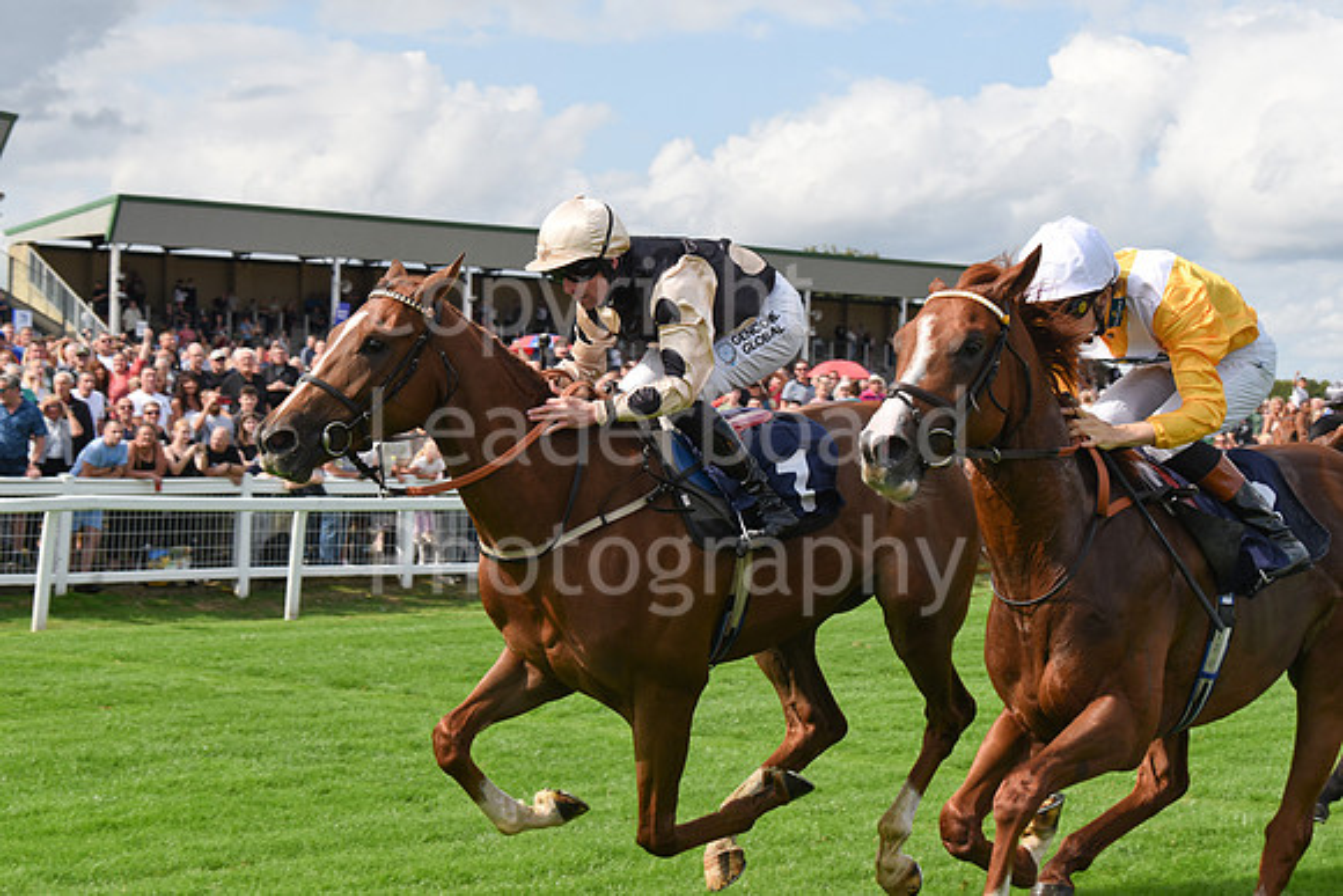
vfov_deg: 19.5
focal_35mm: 70
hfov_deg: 28.8
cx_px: 672
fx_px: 2612
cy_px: 448
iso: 400
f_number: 6.3
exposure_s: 1/1600
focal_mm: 70
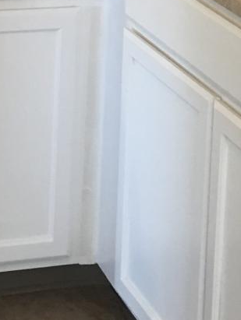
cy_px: -118
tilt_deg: -9.9
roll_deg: -2.2
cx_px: 40
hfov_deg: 10.5
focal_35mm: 141
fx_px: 1307
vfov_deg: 13.4
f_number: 2.2
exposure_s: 1/17
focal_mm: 4.15
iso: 64
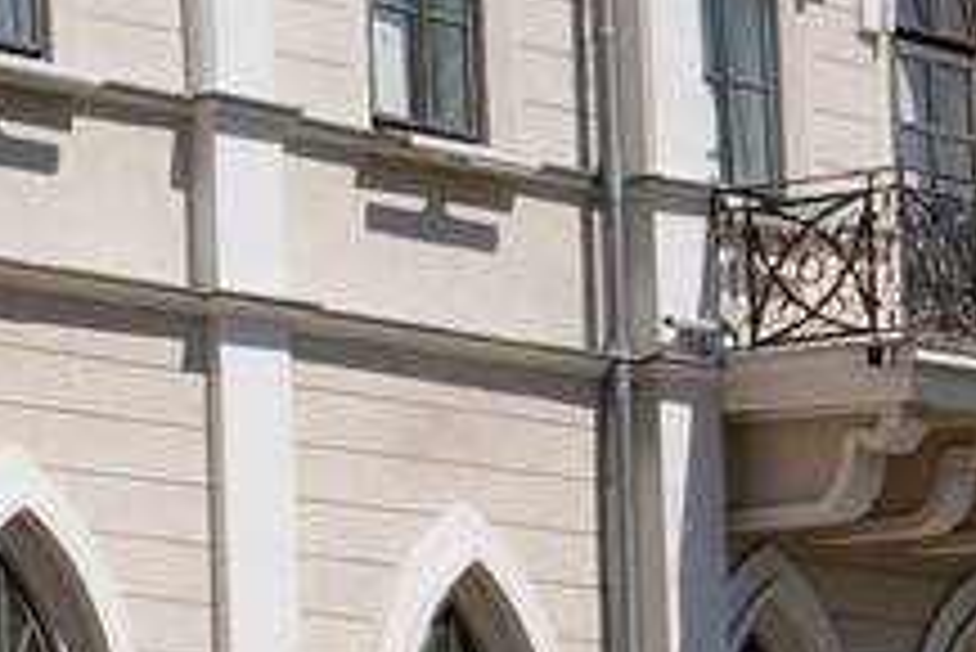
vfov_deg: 6.9
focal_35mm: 199
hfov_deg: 9.3
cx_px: -1309
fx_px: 5399
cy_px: 196
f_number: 11
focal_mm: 18
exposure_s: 1/160
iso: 100
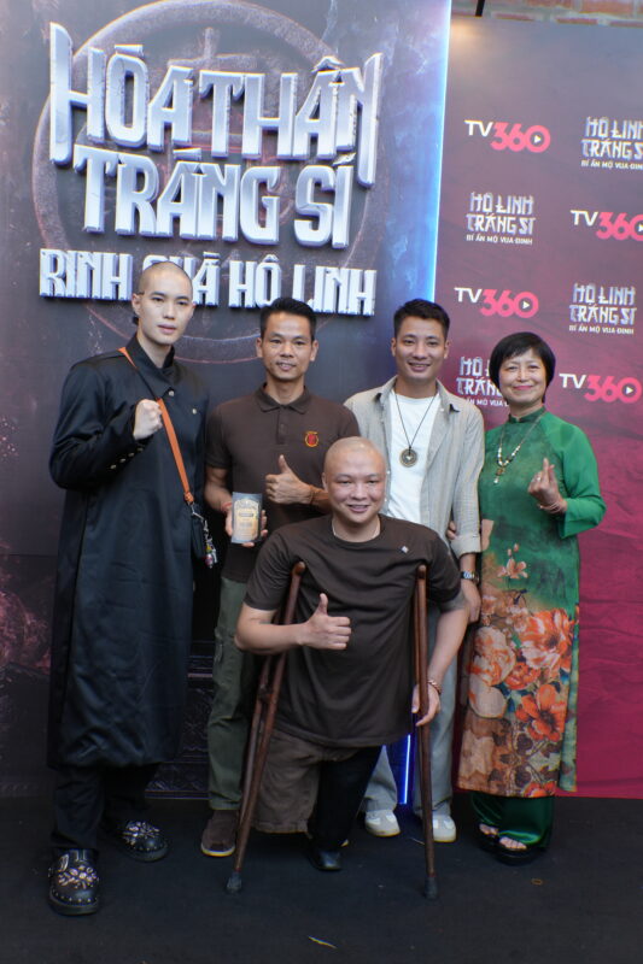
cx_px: 322
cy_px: 482
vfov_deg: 59.5
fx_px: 844
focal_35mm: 32
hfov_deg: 41.7
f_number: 5.6
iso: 500
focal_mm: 21
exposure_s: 1/100
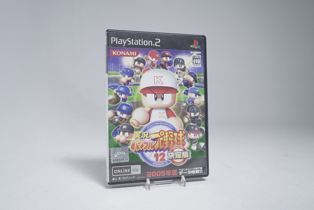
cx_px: 157
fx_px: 288
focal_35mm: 33
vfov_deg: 40.0
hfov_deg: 57.2
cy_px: 105
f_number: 5.6
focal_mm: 33
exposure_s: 1/30
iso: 640
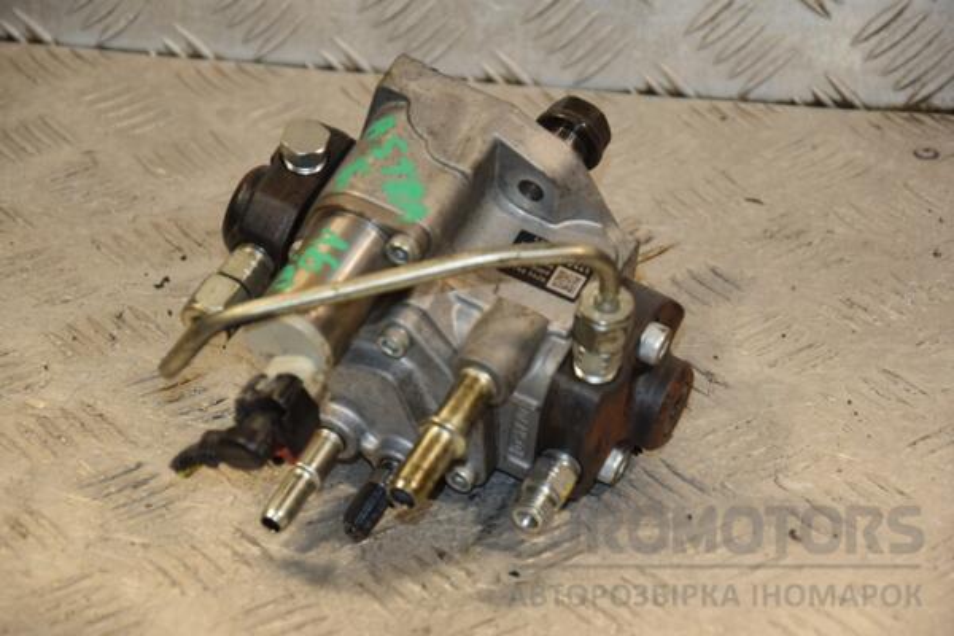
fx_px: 3895
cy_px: 318
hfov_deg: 14.0
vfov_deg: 9.3
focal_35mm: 147
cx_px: 477
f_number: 5.6
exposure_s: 1/160
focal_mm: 98
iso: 800
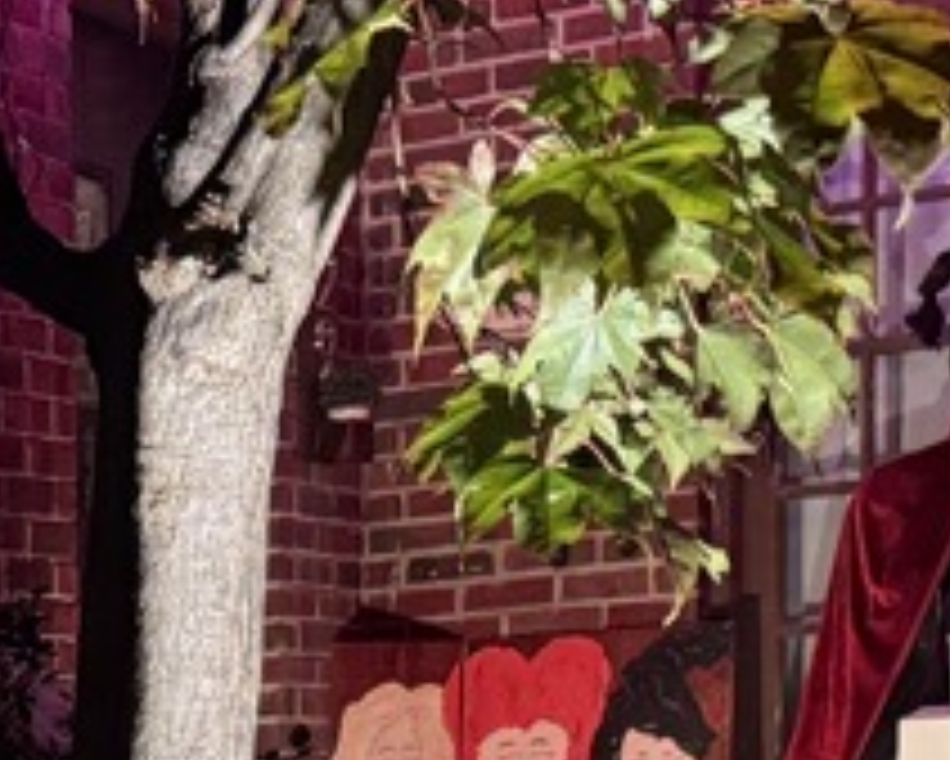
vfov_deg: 11.9
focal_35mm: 120
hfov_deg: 14.6
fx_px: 3376
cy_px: 1327
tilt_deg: -7.0
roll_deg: +3.0
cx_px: -576
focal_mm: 6.76
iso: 640
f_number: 1.78
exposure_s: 1/40
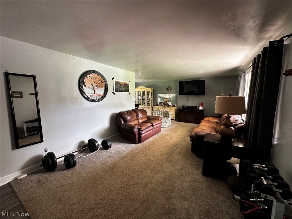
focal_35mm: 14
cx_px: 146
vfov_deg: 85.7
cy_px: 110
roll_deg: -0.6
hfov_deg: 102.1
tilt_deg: -7.9
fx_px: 118
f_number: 2.2
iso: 320
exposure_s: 1/72
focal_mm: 2.22
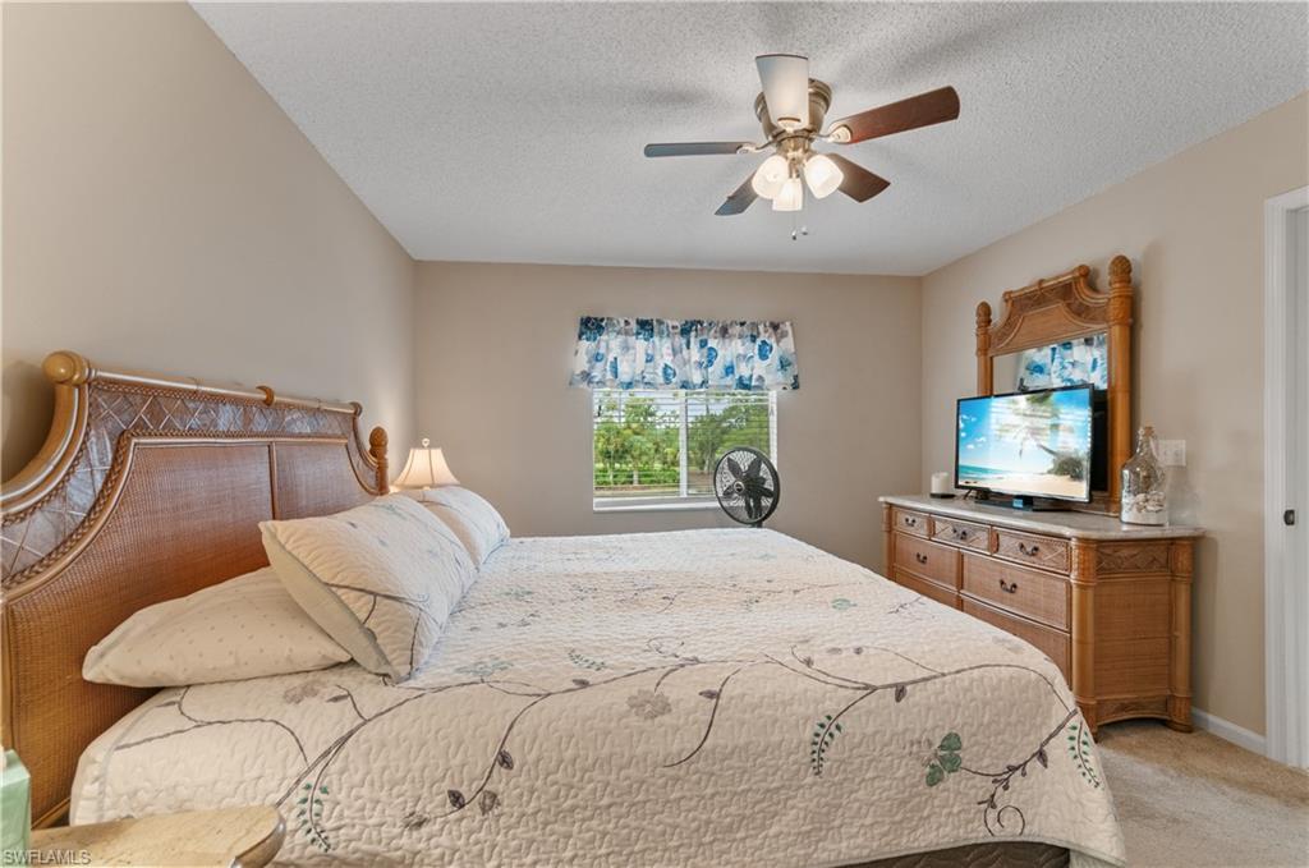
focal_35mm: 15
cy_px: 434
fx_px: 544
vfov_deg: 77.1
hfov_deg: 100.5
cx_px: 654
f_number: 8
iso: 200
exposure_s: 1/3
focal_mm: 10
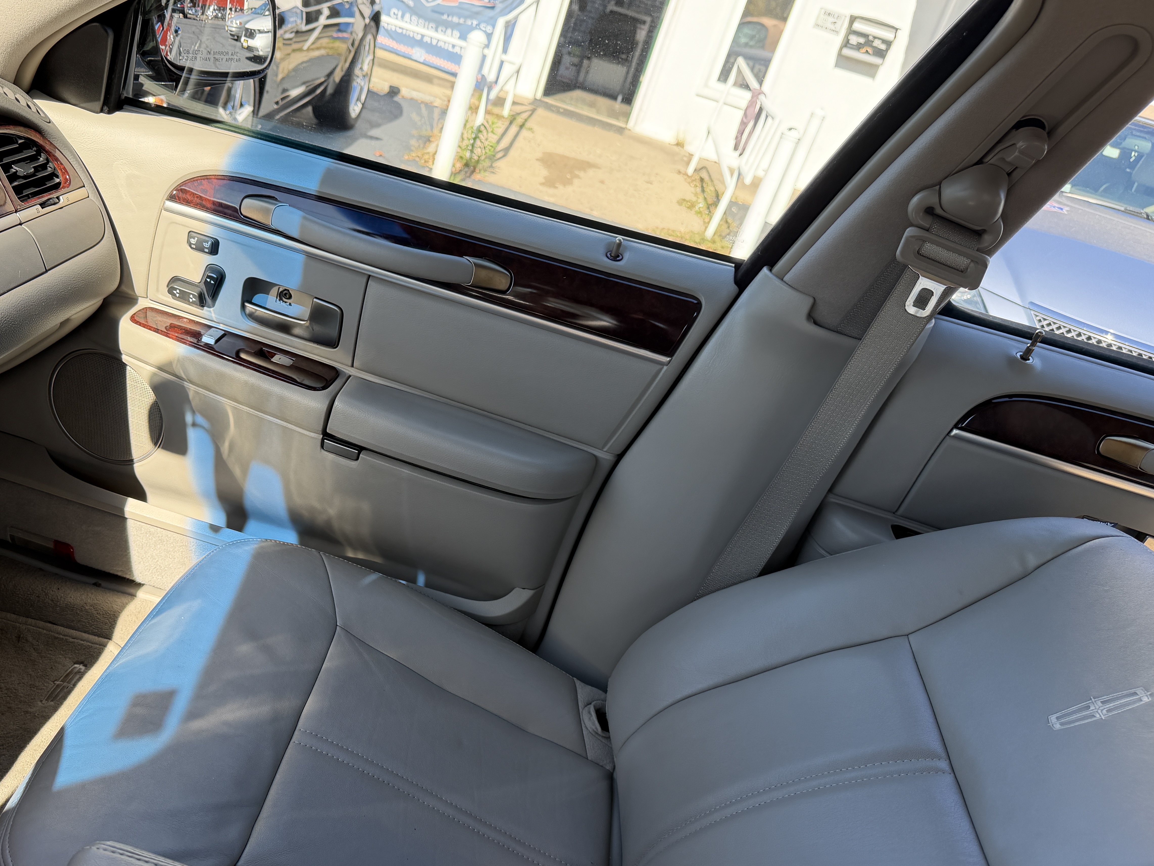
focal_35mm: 30
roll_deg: -17.5
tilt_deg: -27.2
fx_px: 1000
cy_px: 483
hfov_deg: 59.6
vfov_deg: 46.7
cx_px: 475
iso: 100
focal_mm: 6.76
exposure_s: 1/461
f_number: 1.78
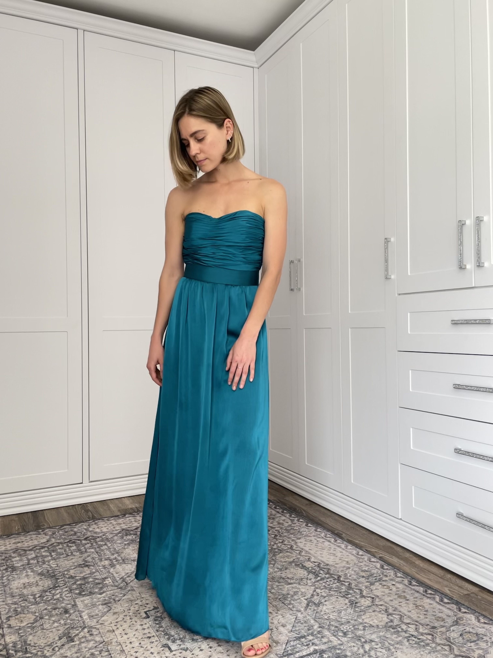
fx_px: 494
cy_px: 329
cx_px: 246
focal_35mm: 26
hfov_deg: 53.1
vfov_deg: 67.3
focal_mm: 4.2
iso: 125
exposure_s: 1/121
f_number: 1.6
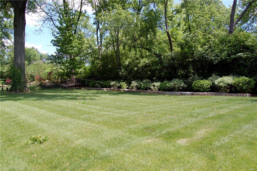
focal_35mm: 27
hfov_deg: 67.4
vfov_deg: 47.8
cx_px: 128
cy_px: 86
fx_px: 193
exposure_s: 1/160
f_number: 6.3
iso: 200
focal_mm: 18
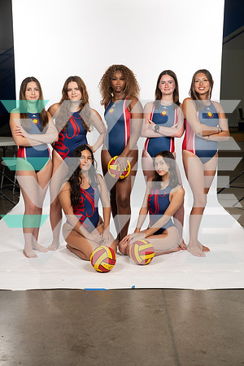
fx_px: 508
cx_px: 122
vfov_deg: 39.6
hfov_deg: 27.0
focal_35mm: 50
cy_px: 183
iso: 200
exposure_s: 1/250
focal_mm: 50
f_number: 5.6
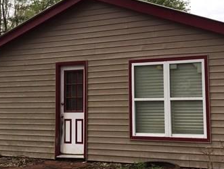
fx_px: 363
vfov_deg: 26.0
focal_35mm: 56
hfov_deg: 33.5
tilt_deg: +5.4
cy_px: 58
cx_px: 175
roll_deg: +0.6
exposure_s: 1/1582
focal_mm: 4.15
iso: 50
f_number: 2.2
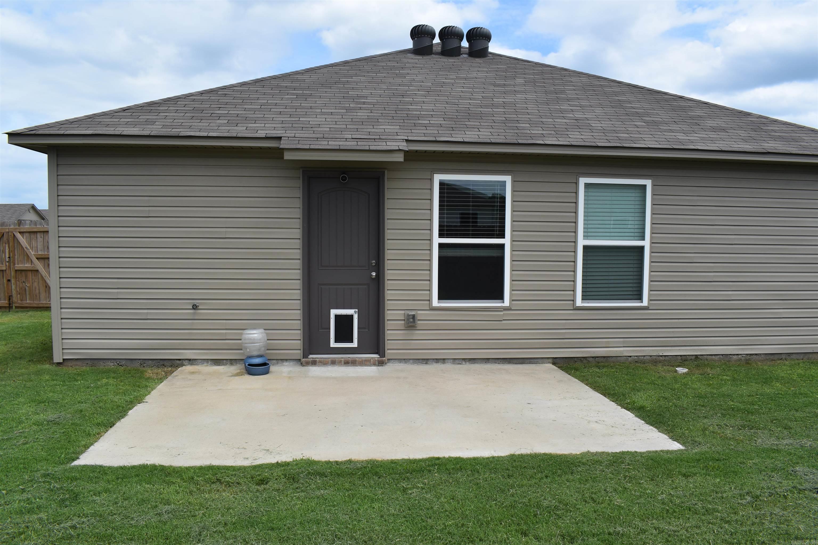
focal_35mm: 27
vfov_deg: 47.9
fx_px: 613
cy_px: 272
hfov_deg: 67.4
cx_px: 409
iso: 100
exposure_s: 1/320
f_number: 9
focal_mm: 18
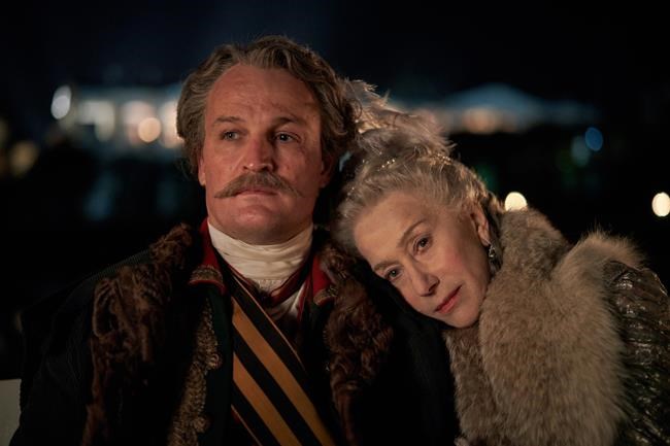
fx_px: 930
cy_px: 223
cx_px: 335
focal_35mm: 50
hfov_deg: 39.6
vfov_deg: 27.0
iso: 2500
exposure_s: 1/80
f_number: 1.4
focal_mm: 50
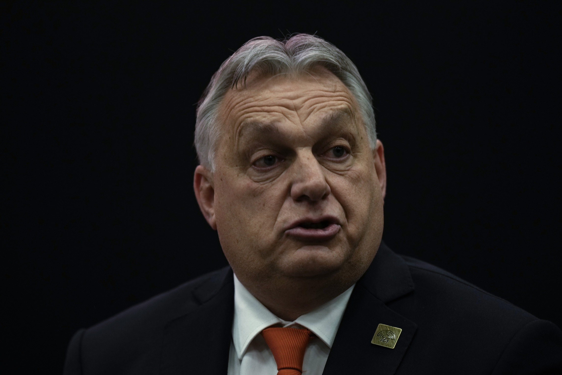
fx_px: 6244
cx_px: 281
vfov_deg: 3.4
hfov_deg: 5.2
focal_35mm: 400
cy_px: 188
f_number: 2.8
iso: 1000
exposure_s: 1/200
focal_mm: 400
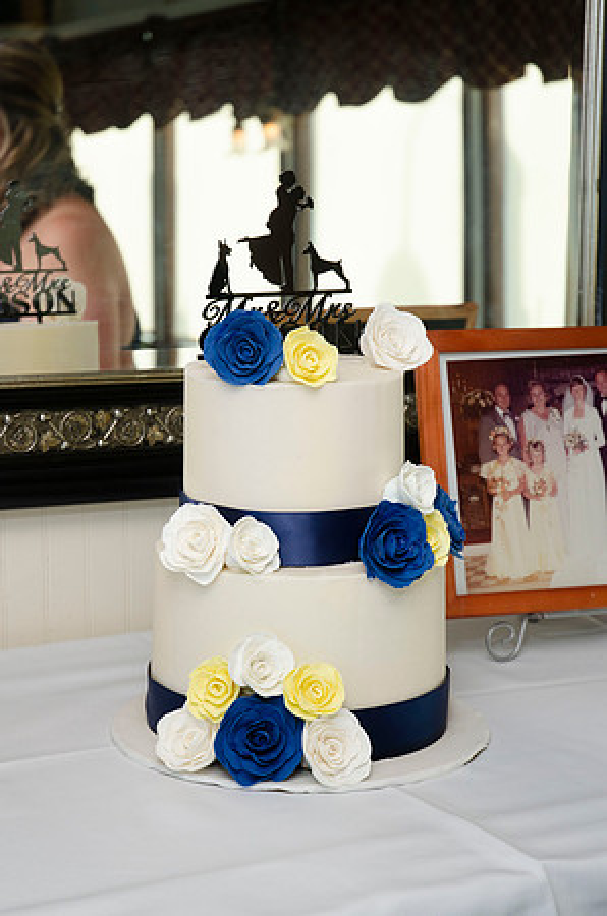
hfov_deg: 18.1
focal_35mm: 75
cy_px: 458
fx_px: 1906
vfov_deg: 27.0
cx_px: 304
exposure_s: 1/200
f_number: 5.6
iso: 400
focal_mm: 50
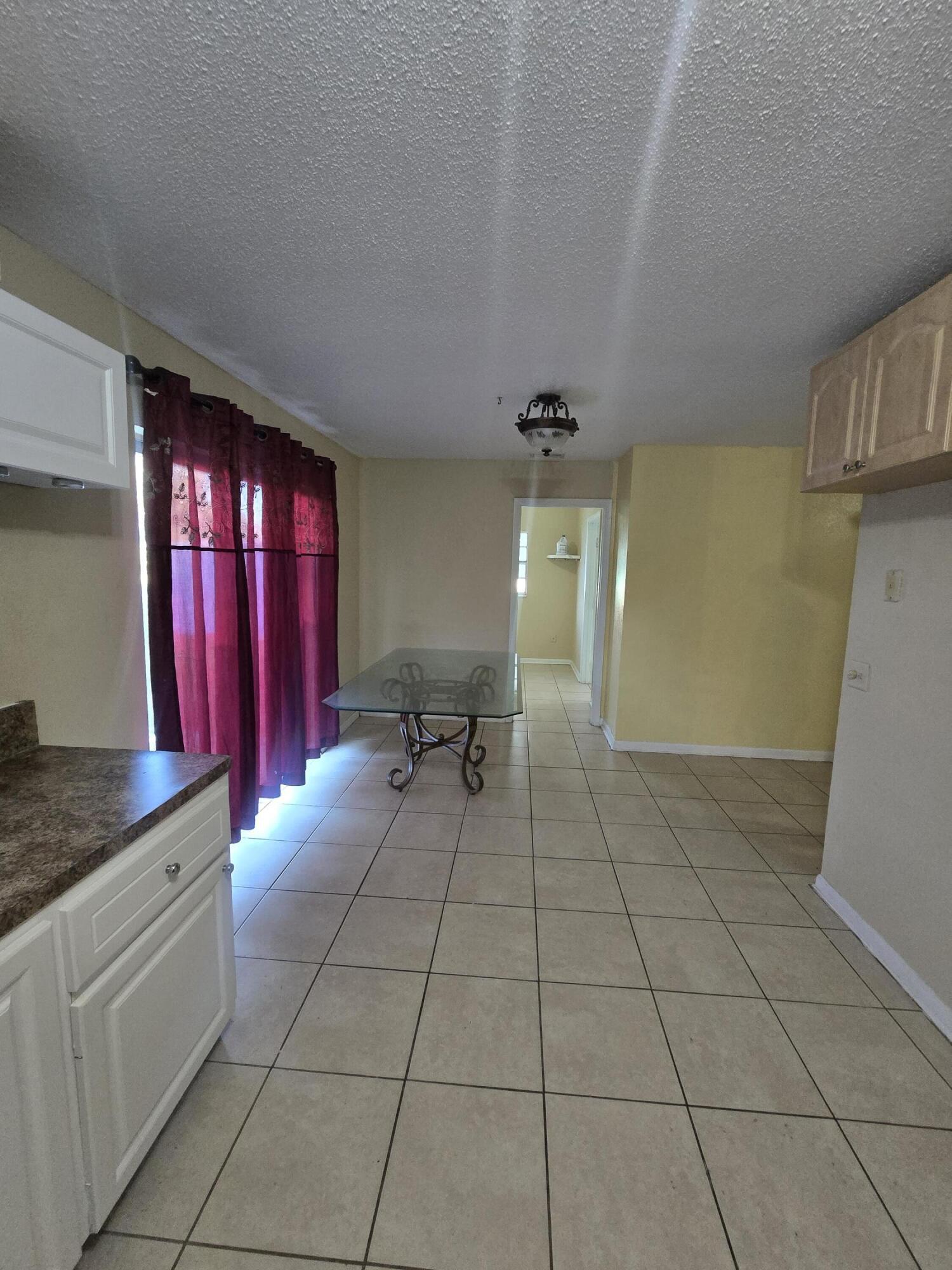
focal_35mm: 13
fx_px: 477
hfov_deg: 89.9
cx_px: 476
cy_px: 635
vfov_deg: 106.2
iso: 800
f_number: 2.2
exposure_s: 1/60
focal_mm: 2.2
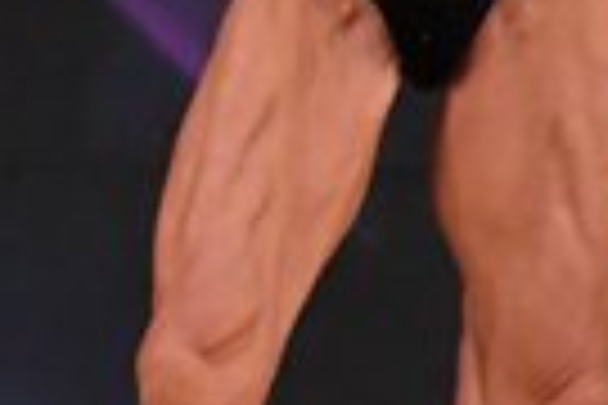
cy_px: -22
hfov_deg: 1.3
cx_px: -1038
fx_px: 27679
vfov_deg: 0.8
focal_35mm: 1639
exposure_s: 1/400
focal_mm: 190
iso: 5000
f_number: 5.6
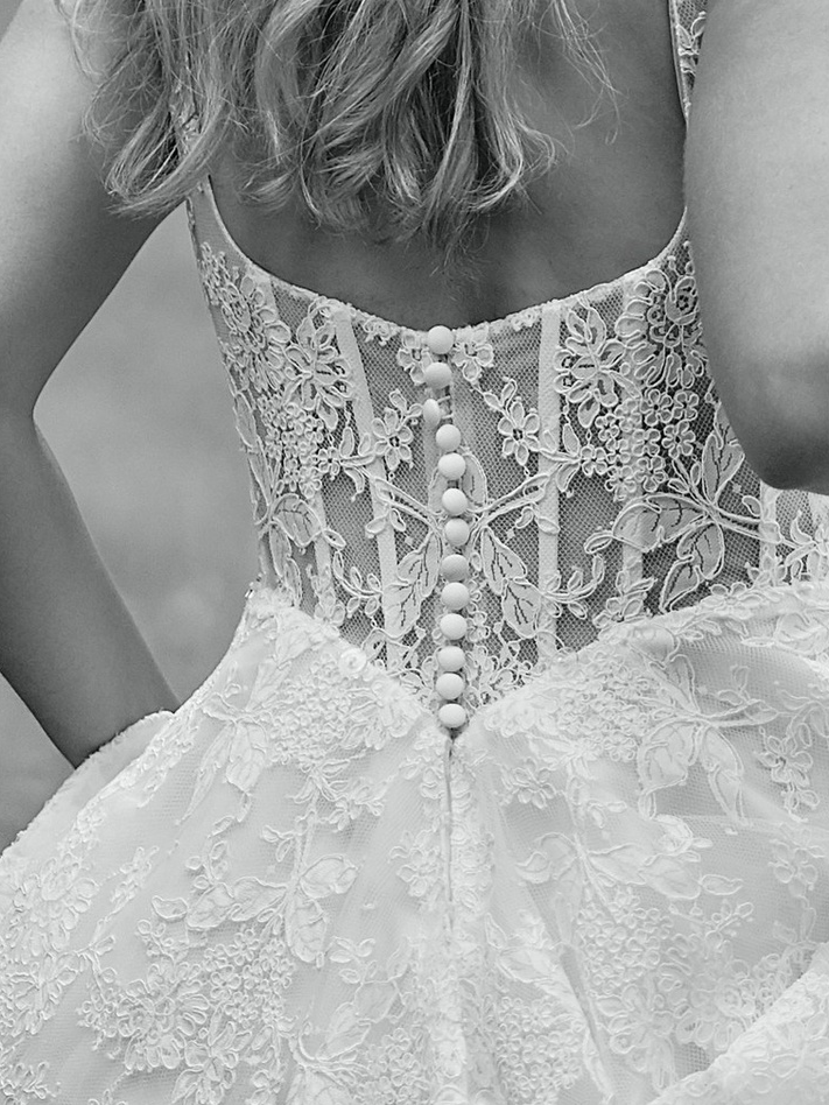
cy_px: 522
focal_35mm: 331
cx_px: 972
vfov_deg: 6.0
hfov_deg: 4.5
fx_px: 10569
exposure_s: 1/6400
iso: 800
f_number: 1.8
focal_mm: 85
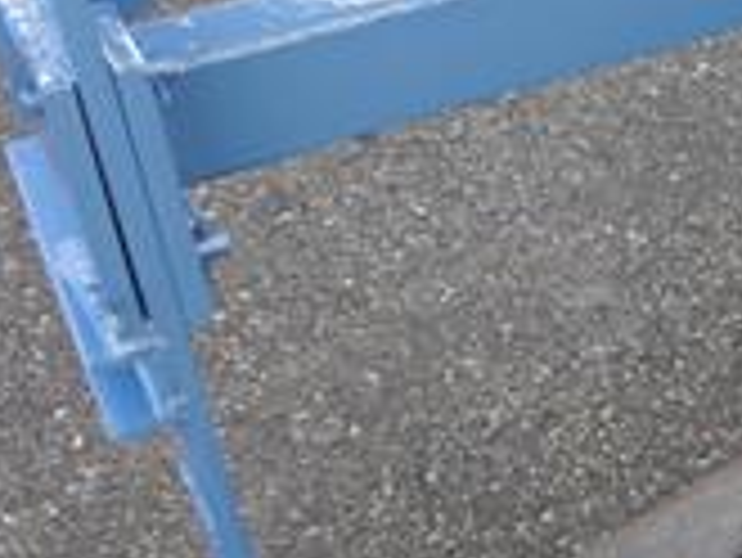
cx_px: 1122
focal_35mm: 116
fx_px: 2488
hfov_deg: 15.6
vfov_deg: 12.7
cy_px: 423
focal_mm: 15
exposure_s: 1/125
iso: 160
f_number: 4
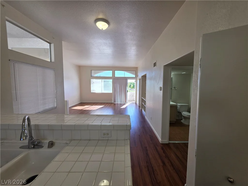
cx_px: 124
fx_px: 93
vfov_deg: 89.9
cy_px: 93
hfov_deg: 106.2
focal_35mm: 13
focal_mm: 2.2
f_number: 1.9
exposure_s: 1/120
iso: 40
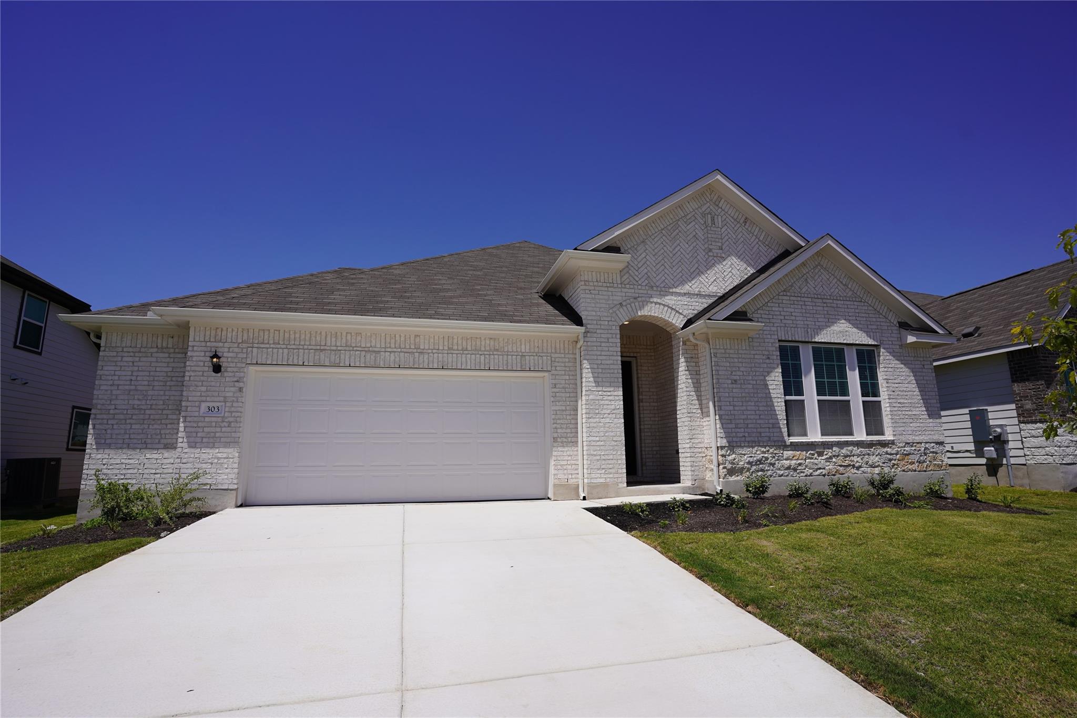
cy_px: 359
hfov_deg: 93.3
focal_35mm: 17
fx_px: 509
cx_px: 538
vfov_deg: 70.4
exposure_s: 1/1250
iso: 100
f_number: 5
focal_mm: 17
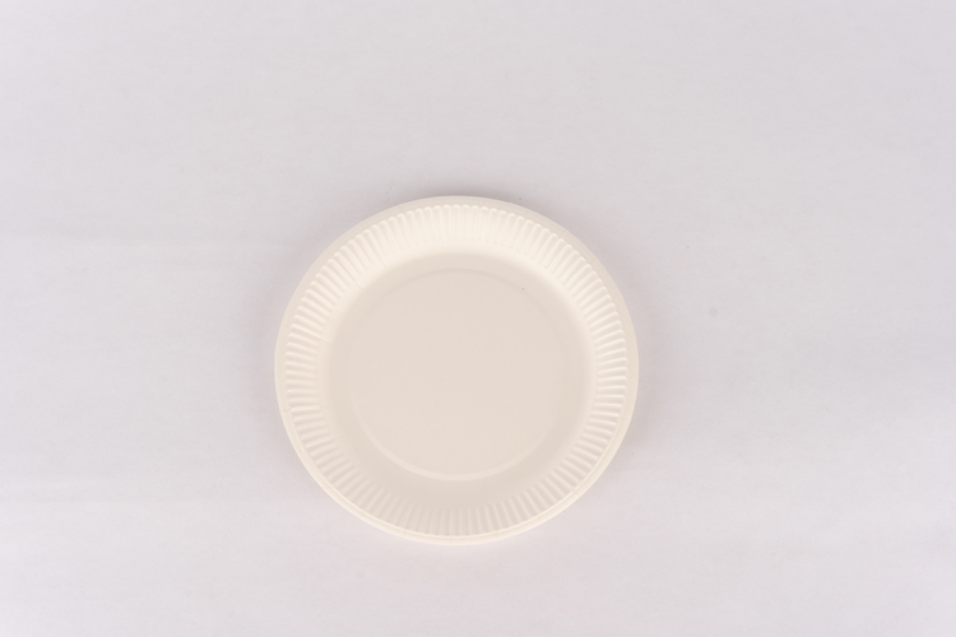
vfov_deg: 24.2
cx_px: 478
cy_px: 318
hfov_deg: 35.7
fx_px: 1484
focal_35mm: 56
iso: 320
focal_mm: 55.9
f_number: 10
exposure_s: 1/100
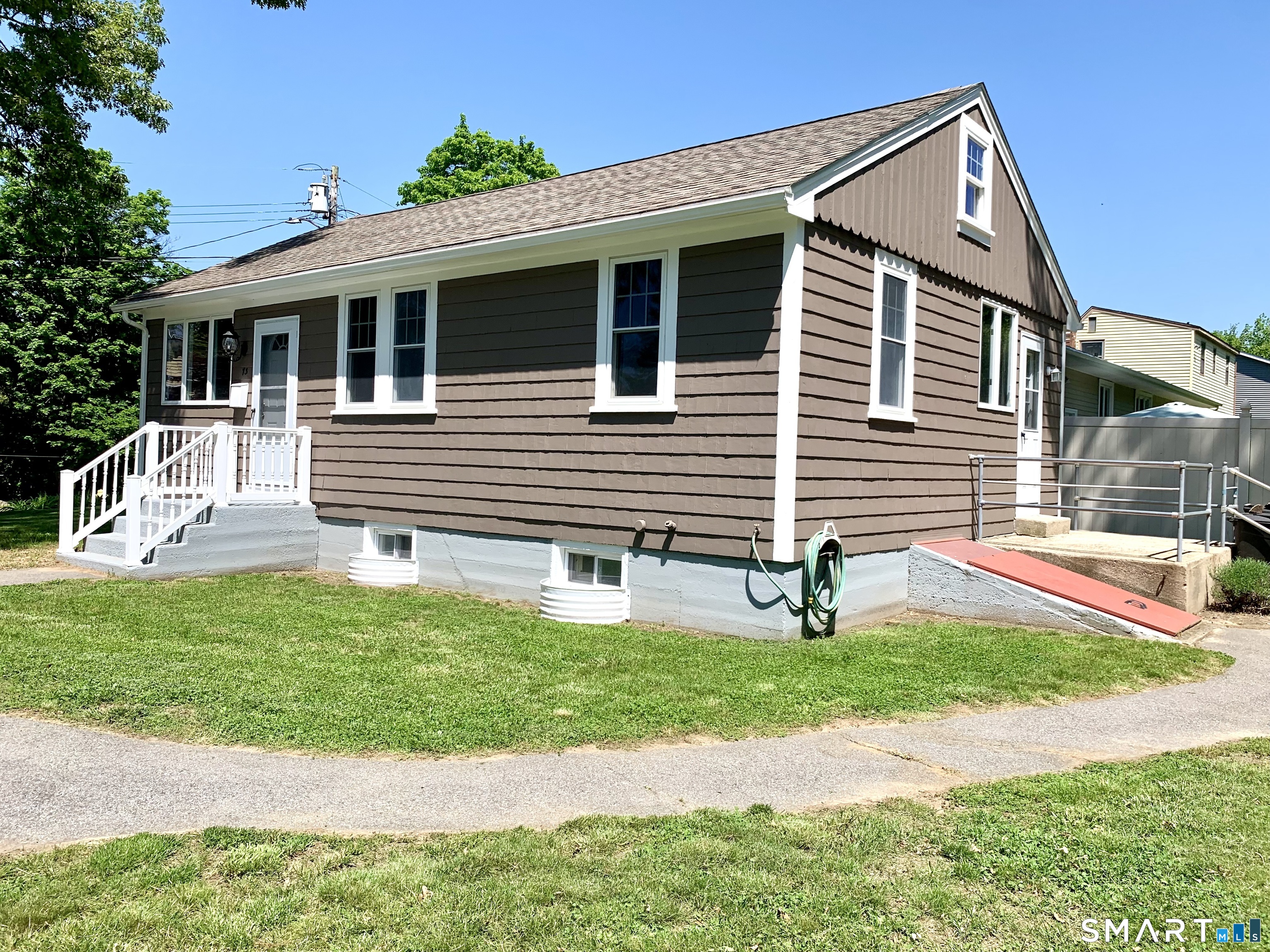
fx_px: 954
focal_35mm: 26
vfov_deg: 53.1
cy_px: 476
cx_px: 635
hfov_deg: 67.3
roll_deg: -1.8
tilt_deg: -0.8
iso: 25
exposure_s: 1/1992
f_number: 1.8
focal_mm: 4.25
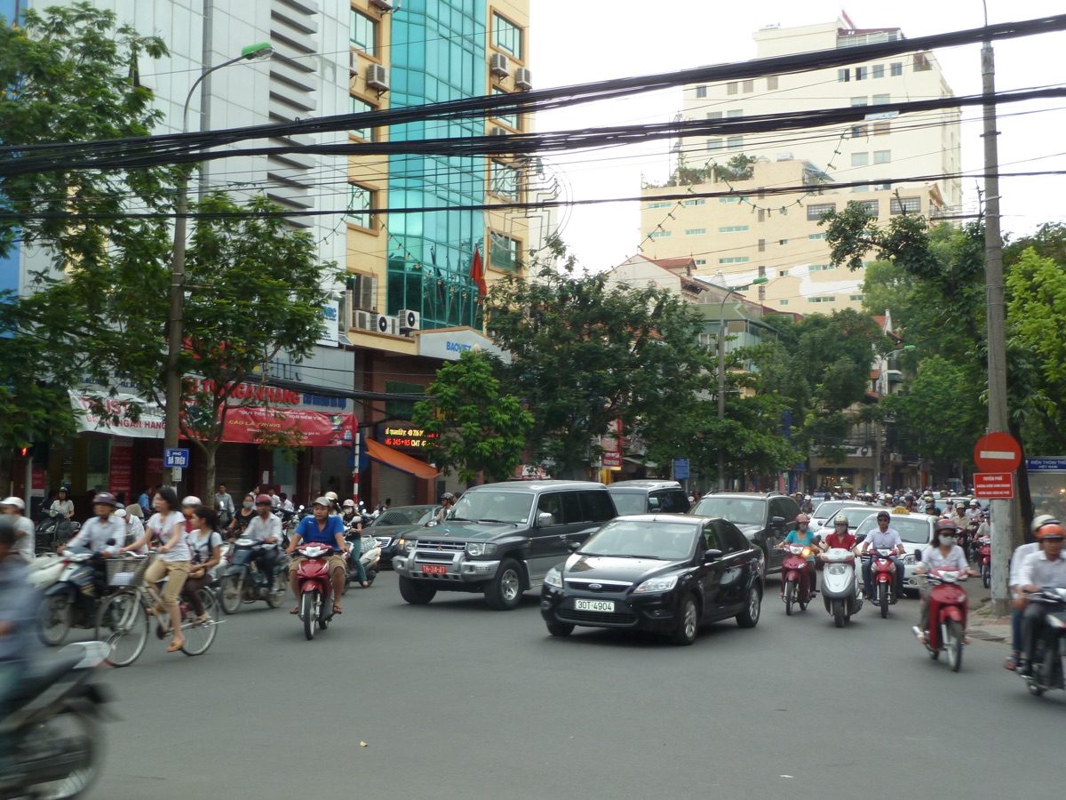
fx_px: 1355
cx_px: 533
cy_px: 400
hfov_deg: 42.9
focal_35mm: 44
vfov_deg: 32.9
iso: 125
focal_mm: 7.3
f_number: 3.7
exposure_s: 1/30
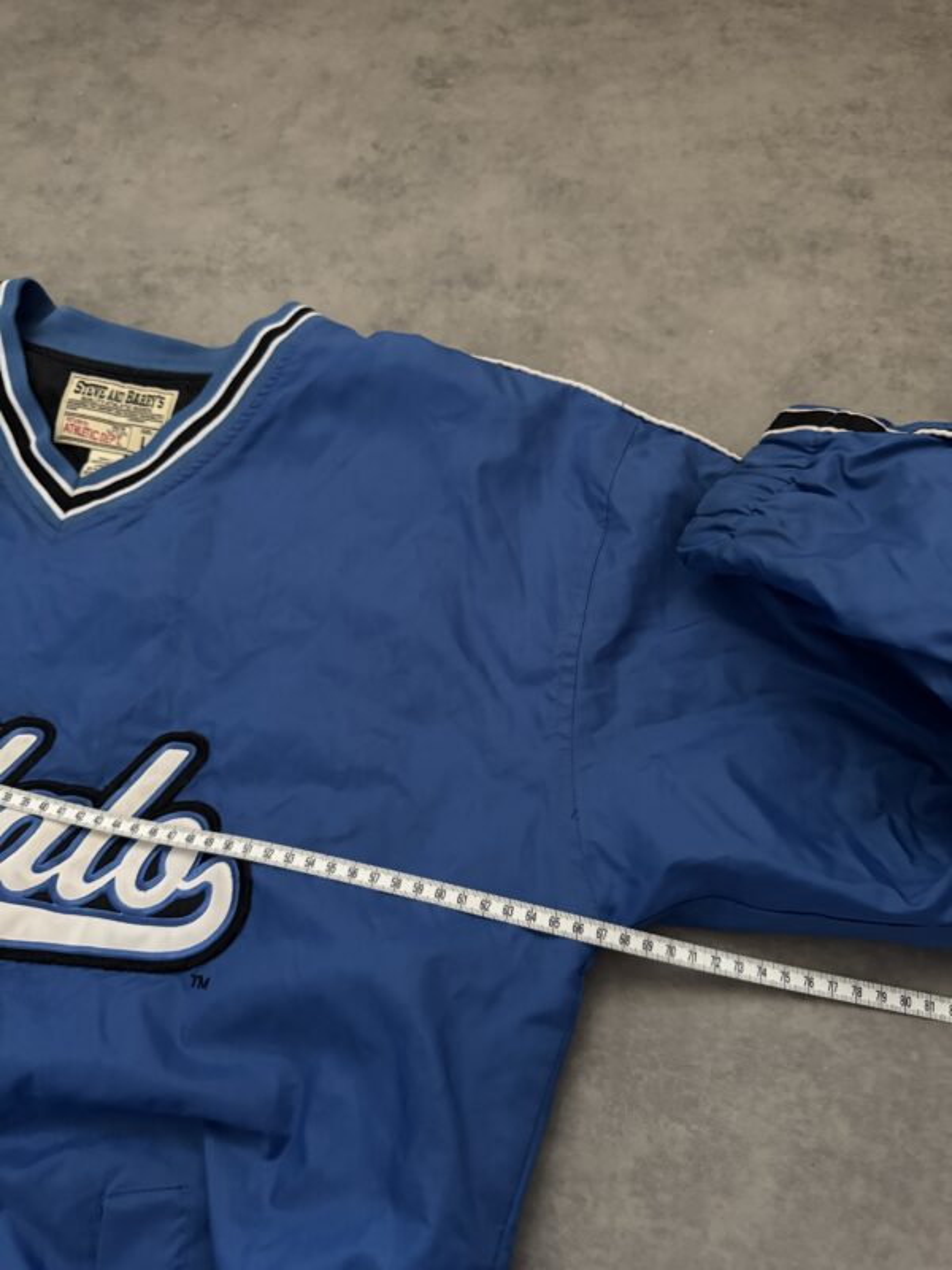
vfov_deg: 71.6
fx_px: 880
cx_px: 476
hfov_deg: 56.8
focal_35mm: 24
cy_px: 635
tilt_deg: -63.5
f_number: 1.78
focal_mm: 6.76
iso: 1000
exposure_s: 1/30
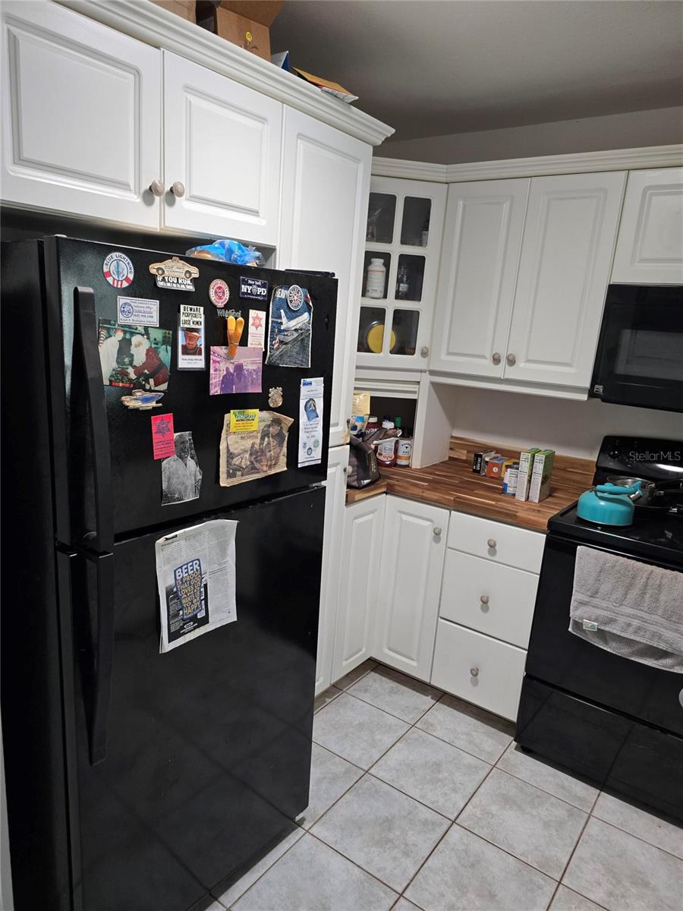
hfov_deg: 58.9
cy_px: 456
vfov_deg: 73.9
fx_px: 605
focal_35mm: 23
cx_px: 342
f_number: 1.7
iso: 200
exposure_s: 1/120
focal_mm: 6.3
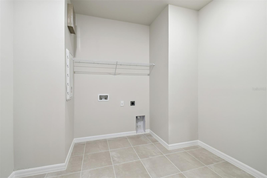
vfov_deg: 77.3
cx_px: 134
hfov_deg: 100.4
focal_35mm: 15
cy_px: 89
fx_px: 111
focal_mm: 10
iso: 100
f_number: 7.1
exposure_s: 1/5
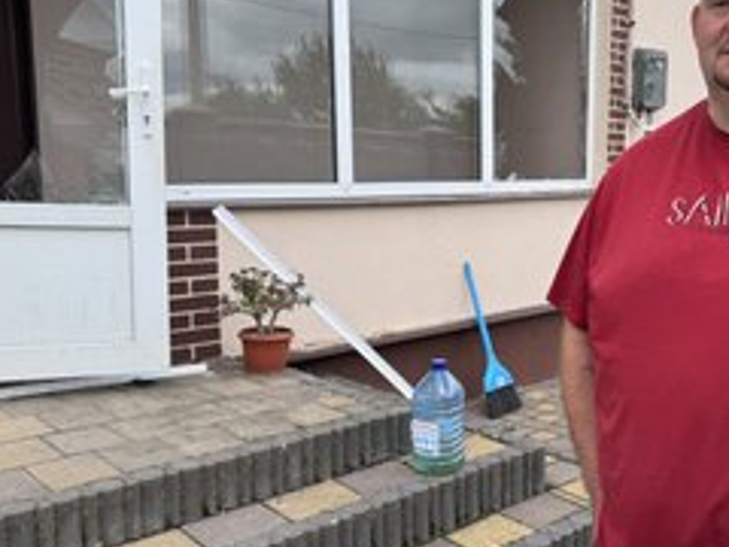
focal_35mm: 40
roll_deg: -0.5
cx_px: 525
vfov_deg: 36.0
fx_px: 842
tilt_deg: -6.8
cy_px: 267
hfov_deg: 45.5
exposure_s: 1/1339
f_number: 1.78
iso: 80
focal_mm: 6.76
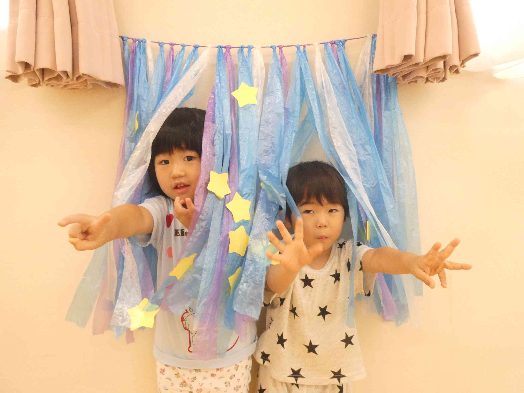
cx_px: 262
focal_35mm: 24
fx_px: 363
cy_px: 196
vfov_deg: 56.8
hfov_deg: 71.6
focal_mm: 4.3
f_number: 3.3
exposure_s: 1/60
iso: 500
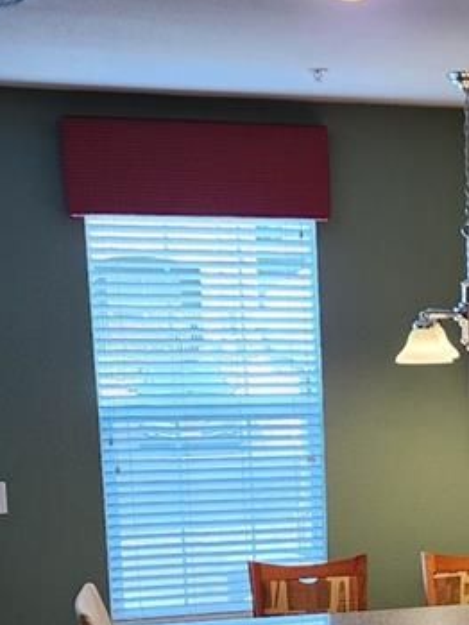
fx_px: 1426
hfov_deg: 17.5
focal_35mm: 79
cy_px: 527
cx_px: 618
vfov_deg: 24.2
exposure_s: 1/120
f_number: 1.8
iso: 200
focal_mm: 6.4
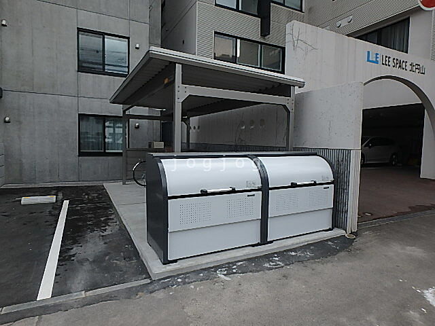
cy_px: 163
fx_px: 264
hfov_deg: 79.0
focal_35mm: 21
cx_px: 218
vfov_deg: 63.4
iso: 125
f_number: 3.5
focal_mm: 3.7
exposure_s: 1/1000
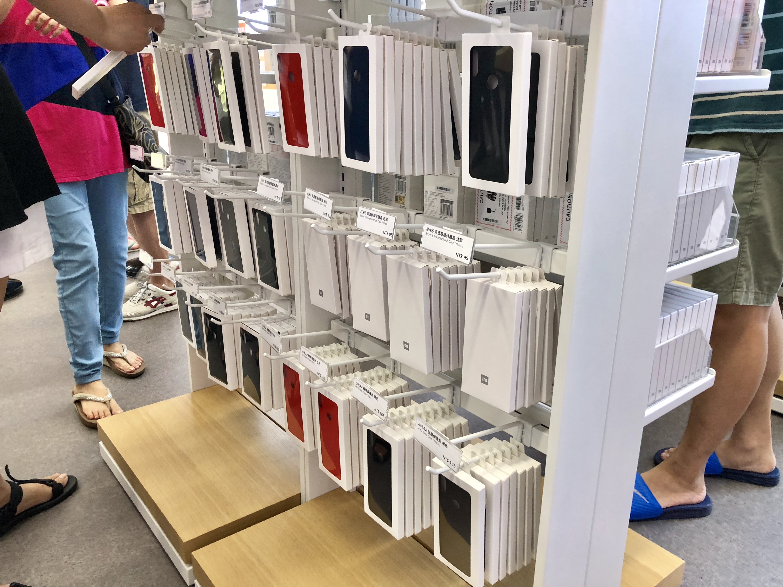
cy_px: 294
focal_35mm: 28
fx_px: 633
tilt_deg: -17.1
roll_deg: -0.2
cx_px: 392
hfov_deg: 63.4
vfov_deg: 49.7
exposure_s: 1/30
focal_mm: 4
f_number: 1.8
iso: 32
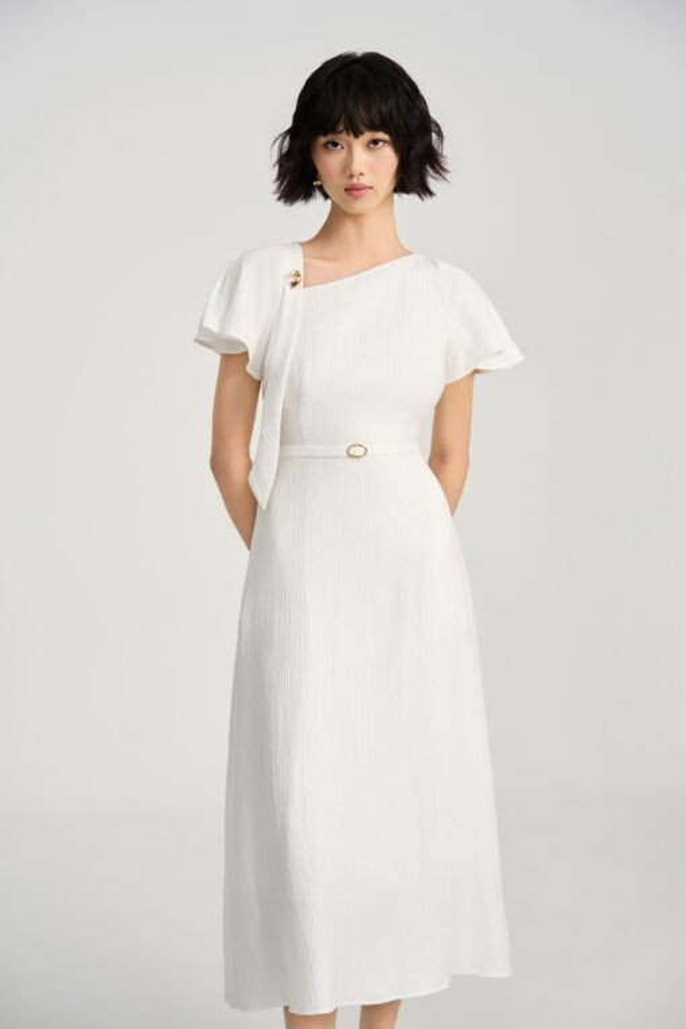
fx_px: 1572
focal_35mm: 55
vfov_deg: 36.2
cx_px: 343
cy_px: 514
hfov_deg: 24.6
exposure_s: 1/160
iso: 160
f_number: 6.3
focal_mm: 55
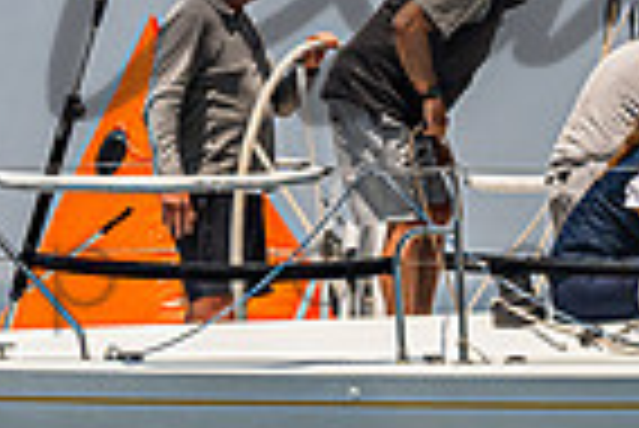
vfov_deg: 1.2
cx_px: 942
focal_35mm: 1128
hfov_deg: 1.8
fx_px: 20042
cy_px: 49
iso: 400
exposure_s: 1/6400
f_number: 6.3
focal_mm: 220
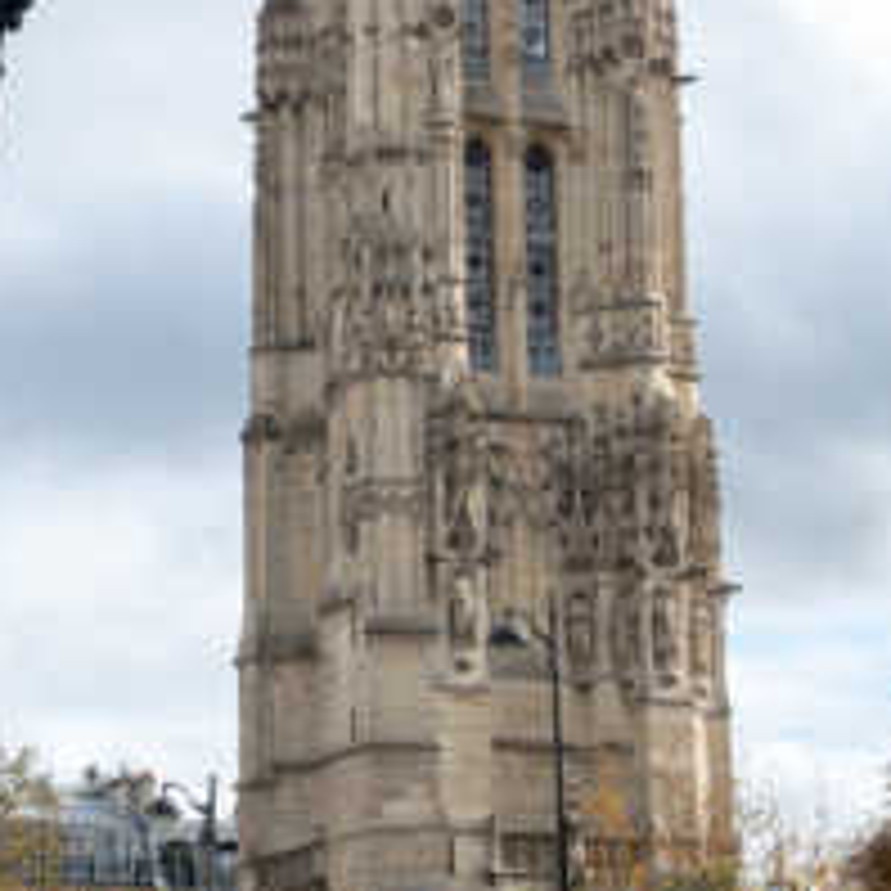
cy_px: 94
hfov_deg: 13.5
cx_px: 407
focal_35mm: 129
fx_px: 3757
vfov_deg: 13.4
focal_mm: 50
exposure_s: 1/250
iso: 200
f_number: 8
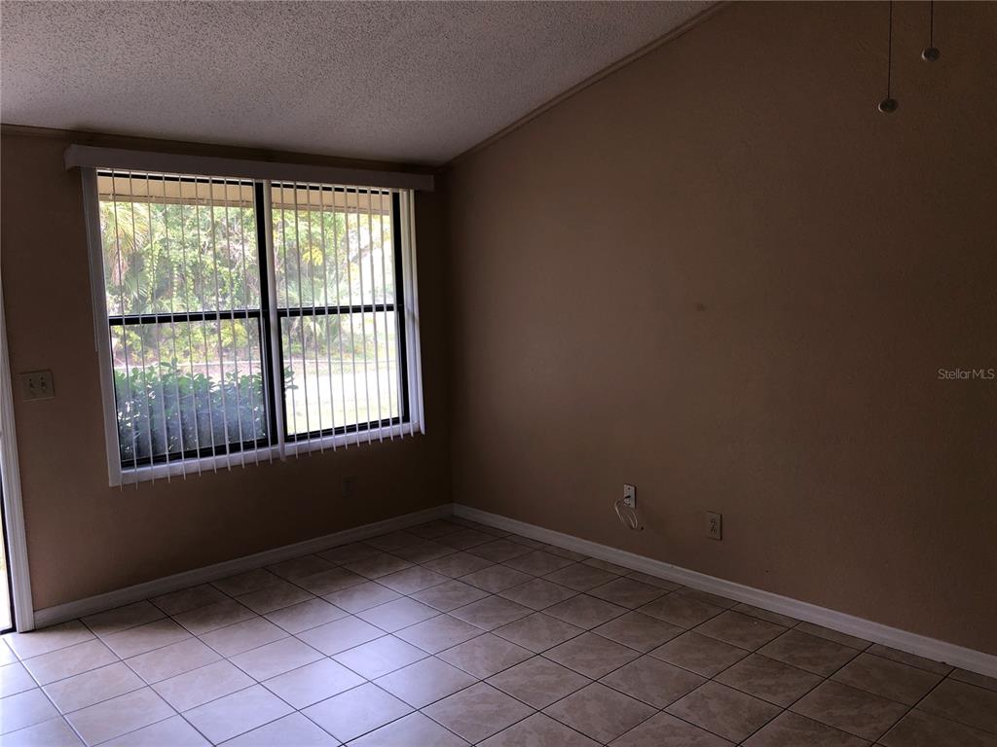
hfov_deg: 63.4
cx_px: 498
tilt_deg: -6.5
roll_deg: +1.9
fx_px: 806
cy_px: 374
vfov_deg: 49.7
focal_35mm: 28
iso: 20
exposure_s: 1/37
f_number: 1.8
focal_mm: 3.99
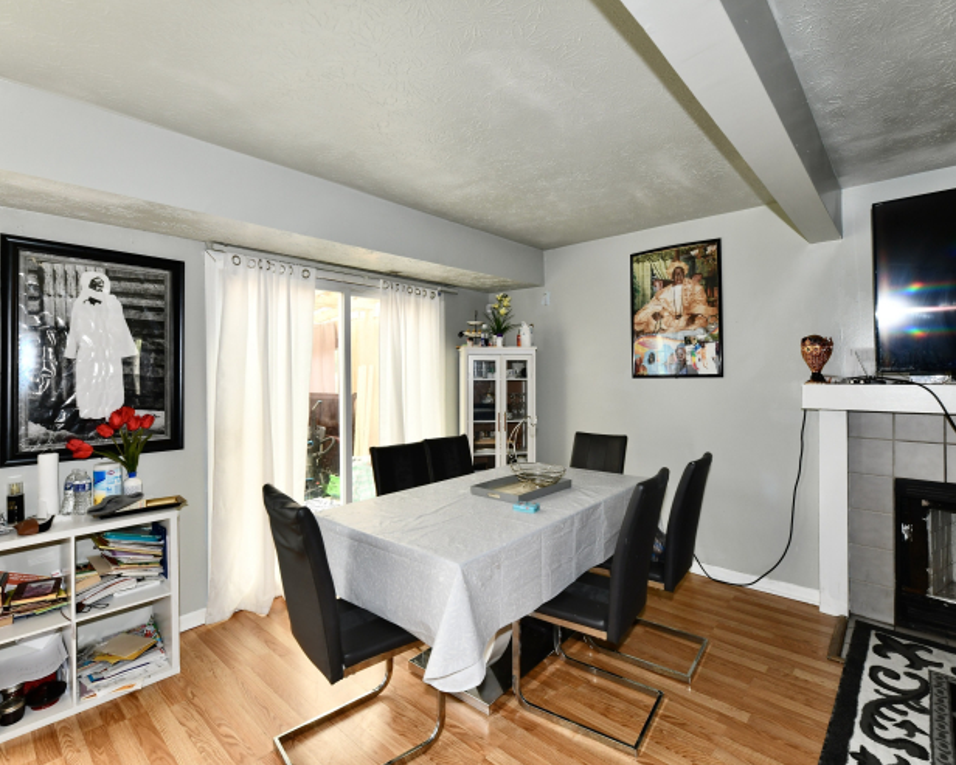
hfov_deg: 93.1
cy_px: 385
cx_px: 472
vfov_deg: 80.4
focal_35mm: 16
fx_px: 453
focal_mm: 14
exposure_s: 1/60
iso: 640
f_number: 6.3
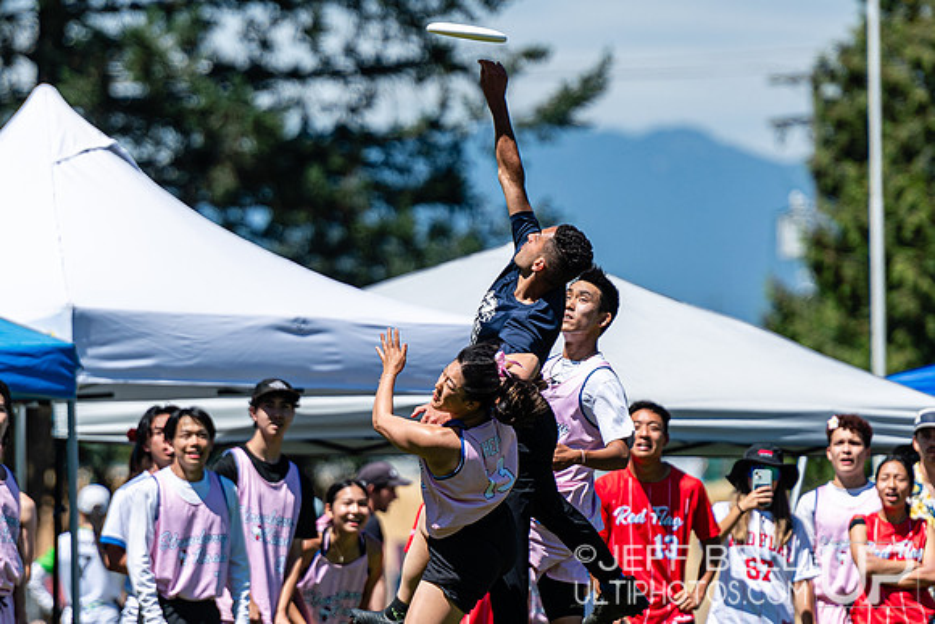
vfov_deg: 3.0
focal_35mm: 465
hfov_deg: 4.4
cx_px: 533
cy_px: 301
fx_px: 12087
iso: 100
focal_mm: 200
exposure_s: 1/2500
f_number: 2.8
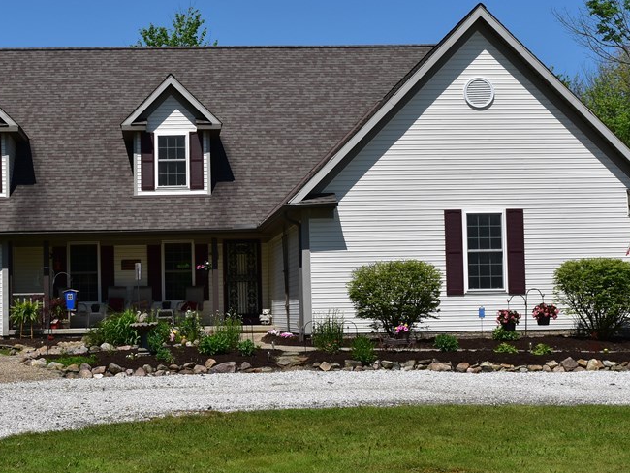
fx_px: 1271
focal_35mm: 70
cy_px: 233
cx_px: 218
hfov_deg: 27.7
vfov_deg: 21.1
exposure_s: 1/500
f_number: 11
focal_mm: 29
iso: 280
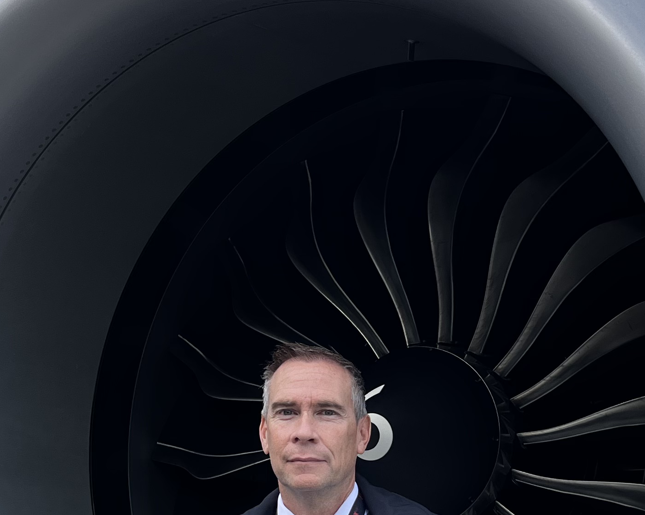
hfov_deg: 26.0
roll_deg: +0.5
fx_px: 1393
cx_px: 391
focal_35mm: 73
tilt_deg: +3.4
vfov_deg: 20.6
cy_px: 441
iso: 50
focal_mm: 5.1
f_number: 1.6
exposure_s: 1/1252
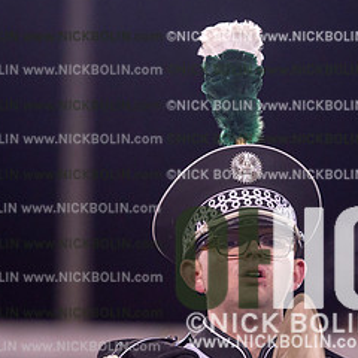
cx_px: 280
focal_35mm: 267
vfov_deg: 6.6
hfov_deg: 6.6
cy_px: 278
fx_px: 3124
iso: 2500
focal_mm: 130
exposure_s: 1/1250
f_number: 2.8
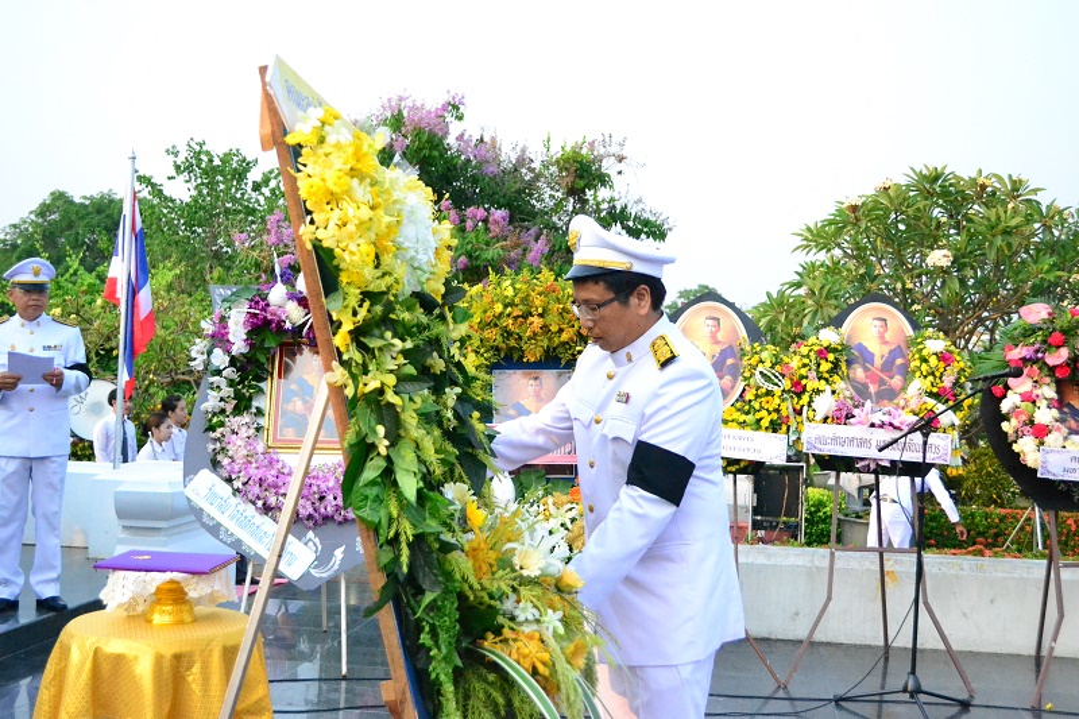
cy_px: 360
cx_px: 540
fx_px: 1348
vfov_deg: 29.9
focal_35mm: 45
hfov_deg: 43.6
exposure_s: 1/4000
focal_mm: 30
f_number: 5
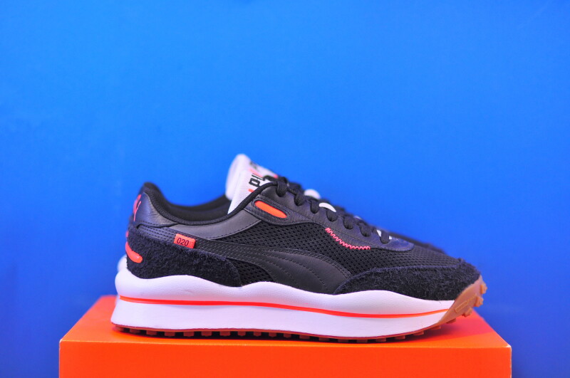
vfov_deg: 18.1
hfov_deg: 27.0
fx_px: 1186
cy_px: 189
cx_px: 285
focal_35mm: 75
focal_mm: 50
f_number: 2
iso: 250
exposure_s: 1/320
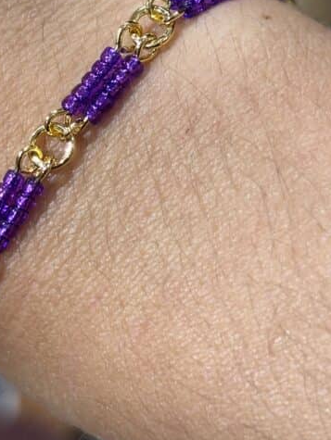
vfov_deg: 17.4
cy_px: 92
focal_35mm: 112
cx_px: 125
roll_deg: +9.4
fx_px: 1426
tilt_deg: -39.6
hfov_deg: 13.2
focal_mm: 5.96
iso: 32
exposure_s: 1/50
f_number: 1.6
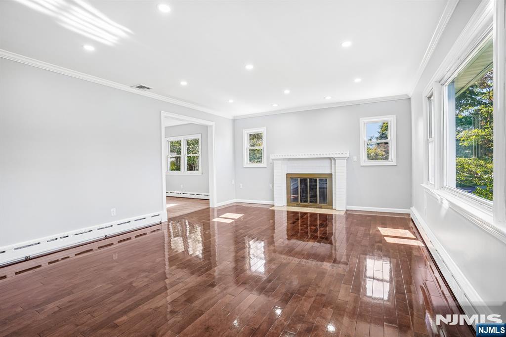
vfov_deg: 73.7
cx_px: 253
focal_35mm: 16
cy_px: 168
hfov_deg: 96.8
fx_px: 225
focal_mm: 16
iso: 125
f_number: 8
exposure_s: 1/50
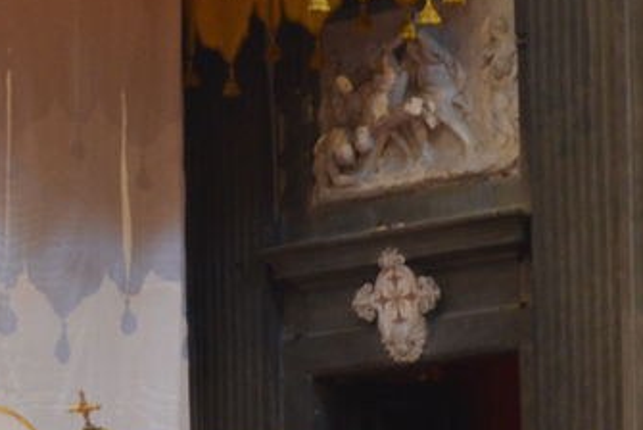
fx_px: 3647
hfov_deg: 9.9
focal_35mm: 204
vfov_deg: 6.6
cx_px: -186
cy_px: 708
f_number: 3.5
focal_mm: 50
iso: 1250
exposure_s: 1/50
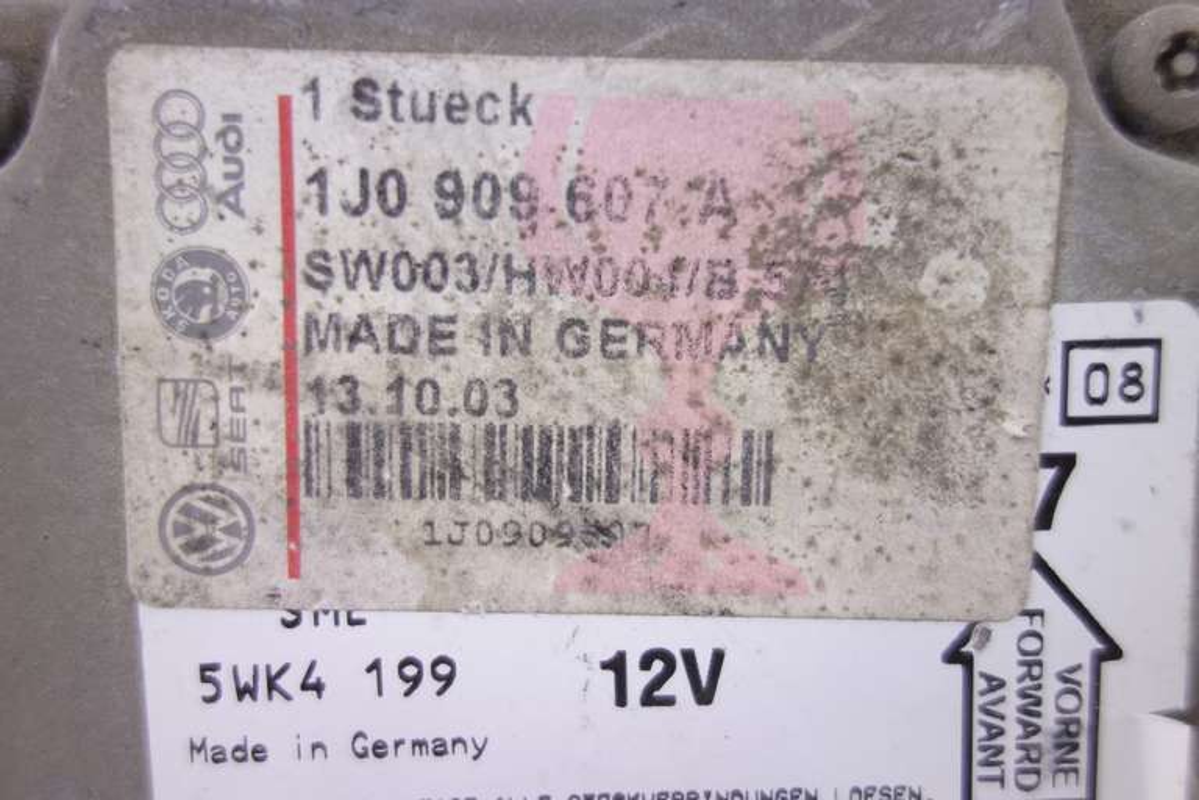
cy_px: 400
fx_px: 932
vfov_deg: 46.4
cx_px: 600
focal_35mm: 28
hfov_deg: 65.5
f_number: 2.2
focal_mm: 10.4
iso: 125
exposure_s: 1/100
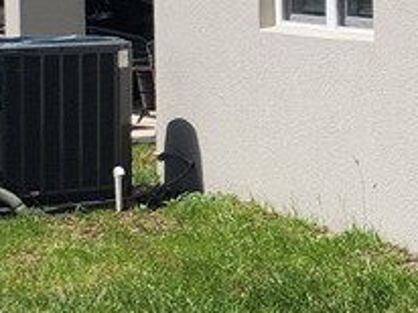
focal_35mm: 179
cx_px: 1619
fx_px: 2159
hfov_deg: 7.8
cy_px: -98
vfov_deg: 8.2
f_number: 1.8
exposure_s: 1/1597
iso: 12
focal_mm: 6.4
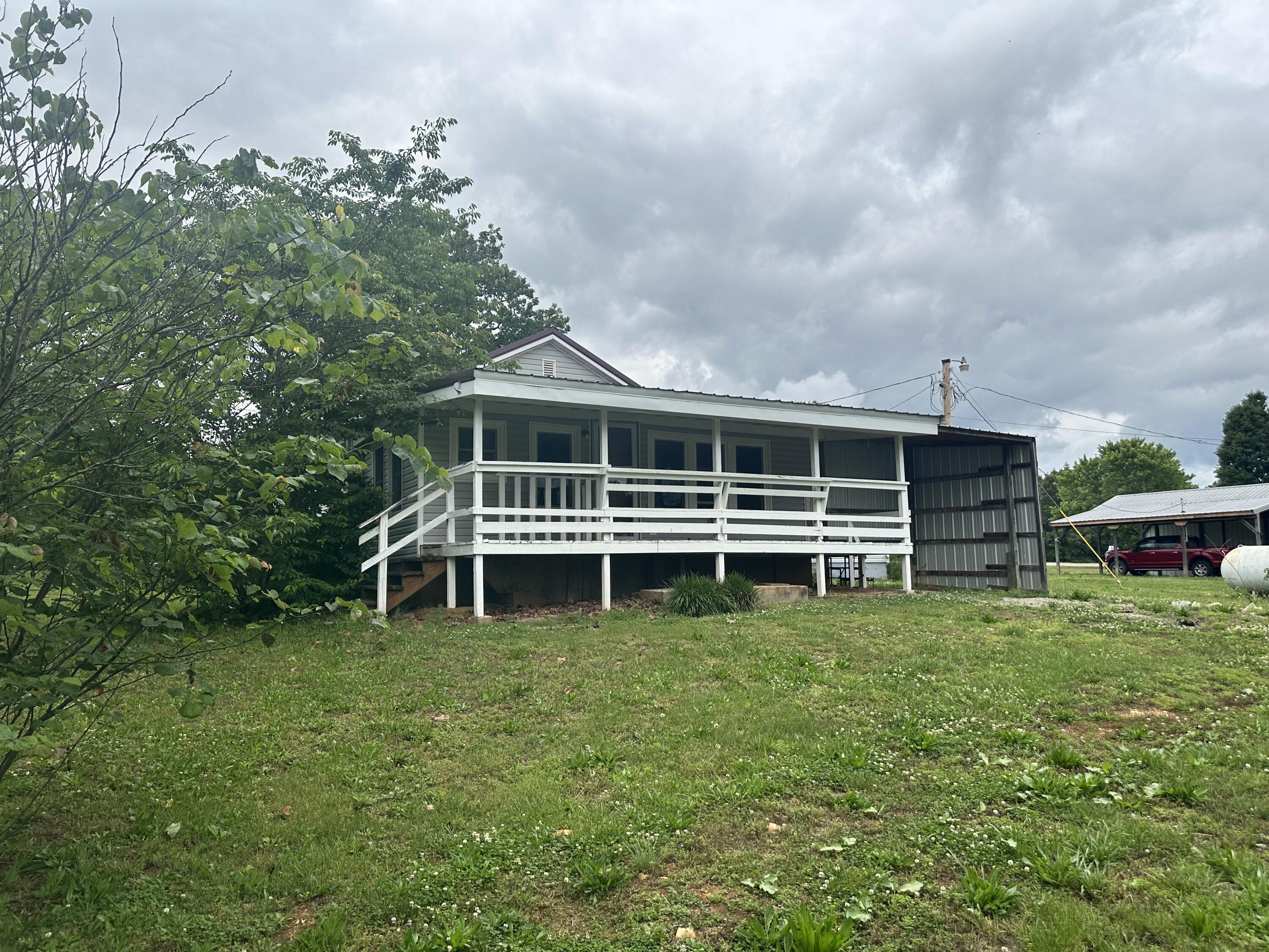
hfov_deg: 71.6
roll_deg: +0.9
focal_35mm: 24
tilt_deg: +6.7
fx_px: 880
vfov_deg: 56.8
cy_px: 476
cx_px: 634
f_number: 1.78
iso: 80
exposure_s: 1/5000
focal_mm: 6.86
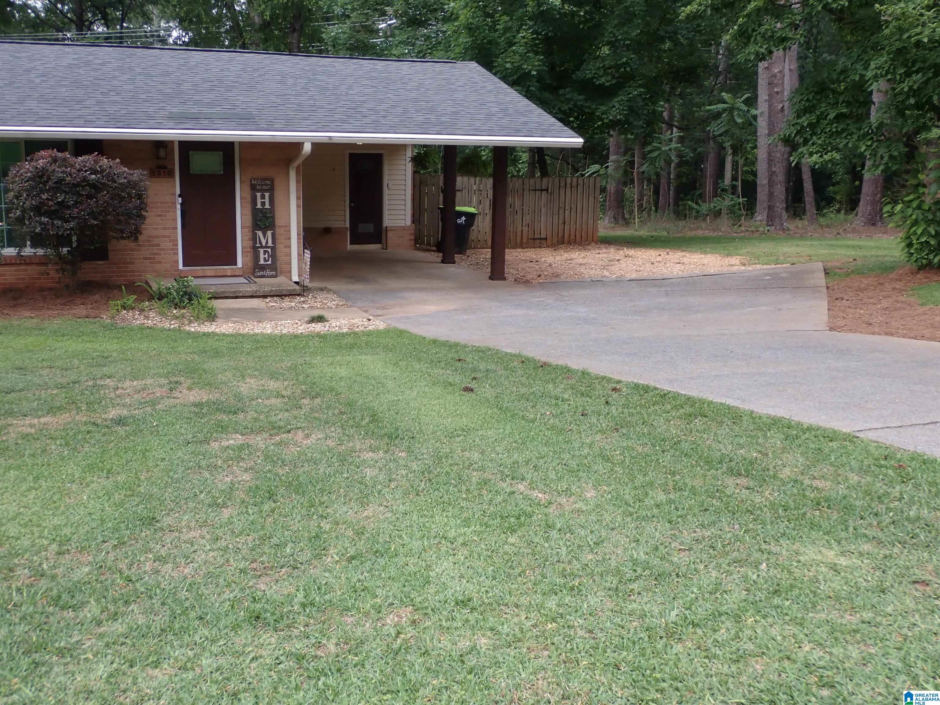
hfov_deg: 49.0
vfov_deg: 37.7
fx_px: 1032
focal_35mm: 38
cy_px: 352
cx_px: 470
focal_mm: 6.83
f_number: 3.5
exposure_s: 1/125
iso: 100
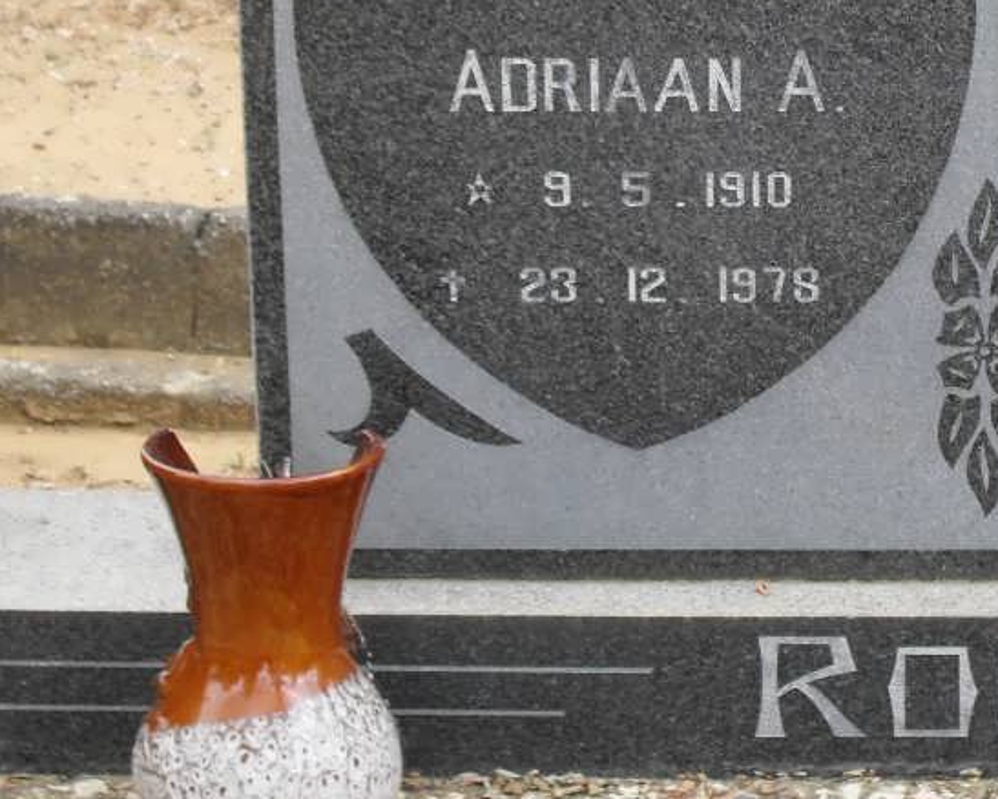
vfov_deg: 12.6
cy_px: 161
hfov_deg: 15.5
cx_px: 945
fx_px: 3605
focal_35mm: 122
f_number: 4.3
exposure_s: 1/125
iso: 100
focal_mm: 10.1
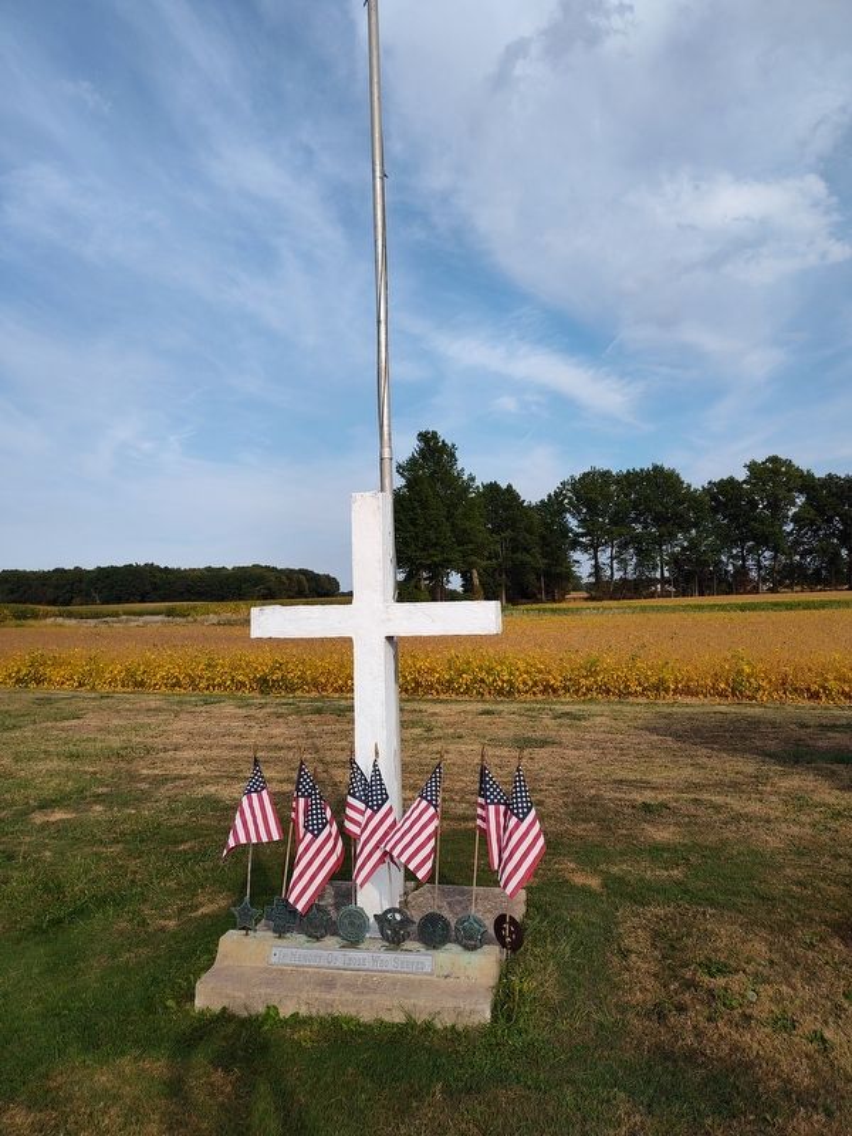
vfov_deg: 73.9
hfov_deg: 58.9
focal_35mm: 23
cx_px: 426
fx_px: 755
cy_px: 568
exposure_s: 1/1226
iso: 100
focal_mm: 5.56
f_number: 1.8
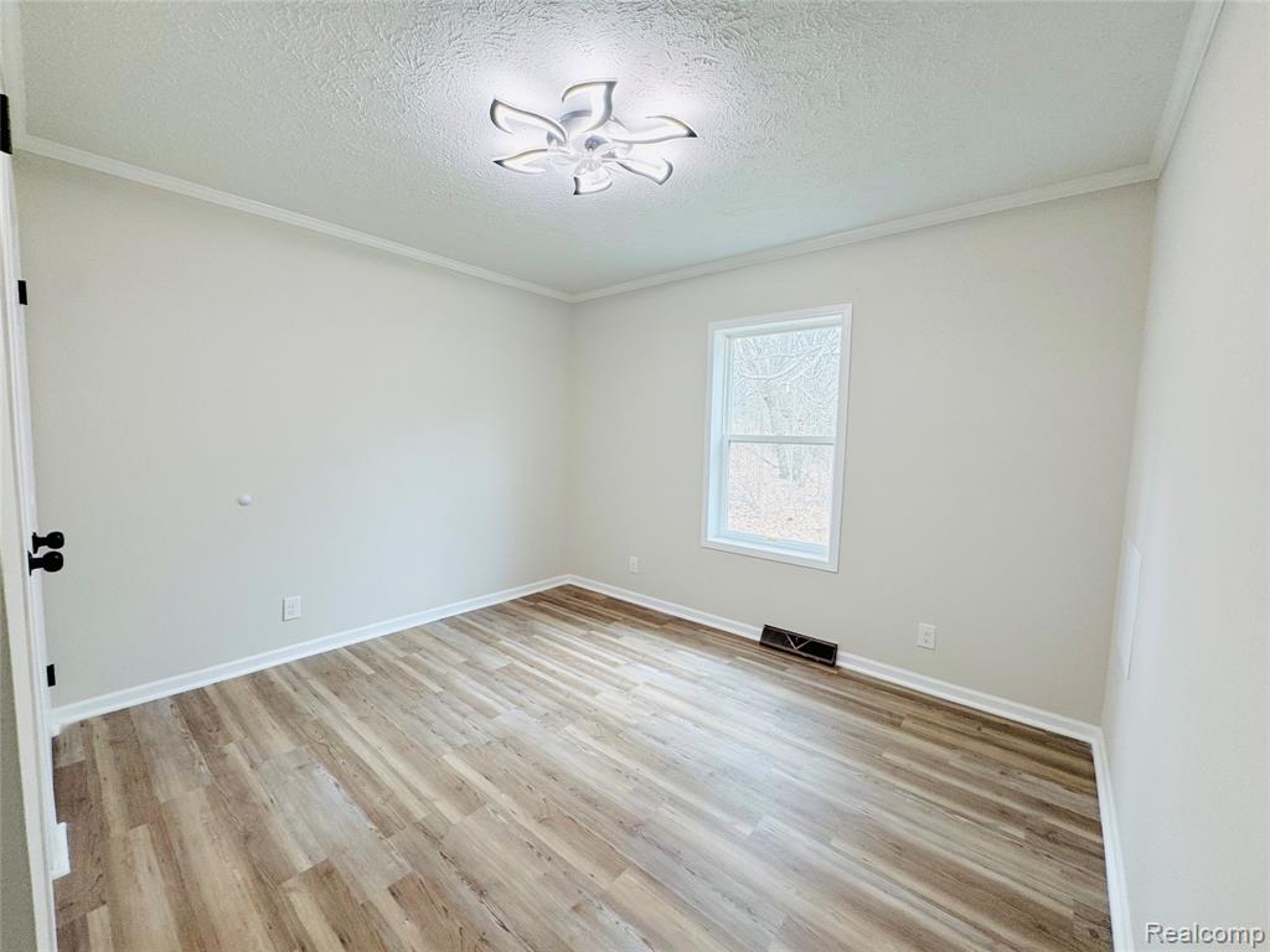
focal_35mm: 14
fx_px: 514
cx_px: 635
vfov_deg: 85.7
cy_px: 476
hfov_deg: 102.1
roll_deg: -2.4
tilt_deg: -5.4
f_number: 2.2
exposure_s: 1/99
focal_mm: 2.22
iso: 100
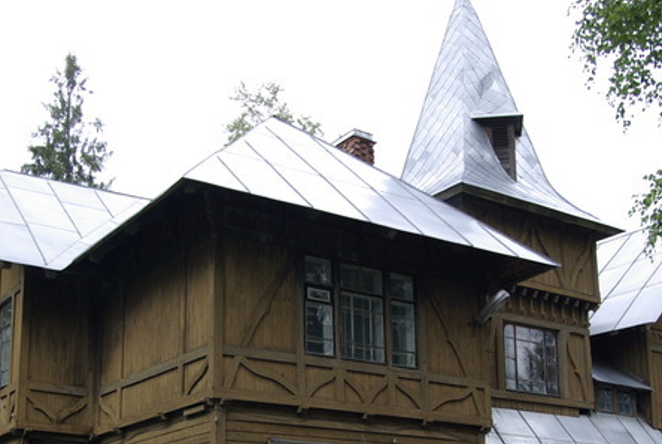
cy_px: 381
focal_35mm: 54
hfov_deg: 36.8
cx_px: 310
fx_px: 995
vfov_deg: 24.6
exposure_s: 1/60
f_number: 3.5
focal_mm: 20
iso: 100
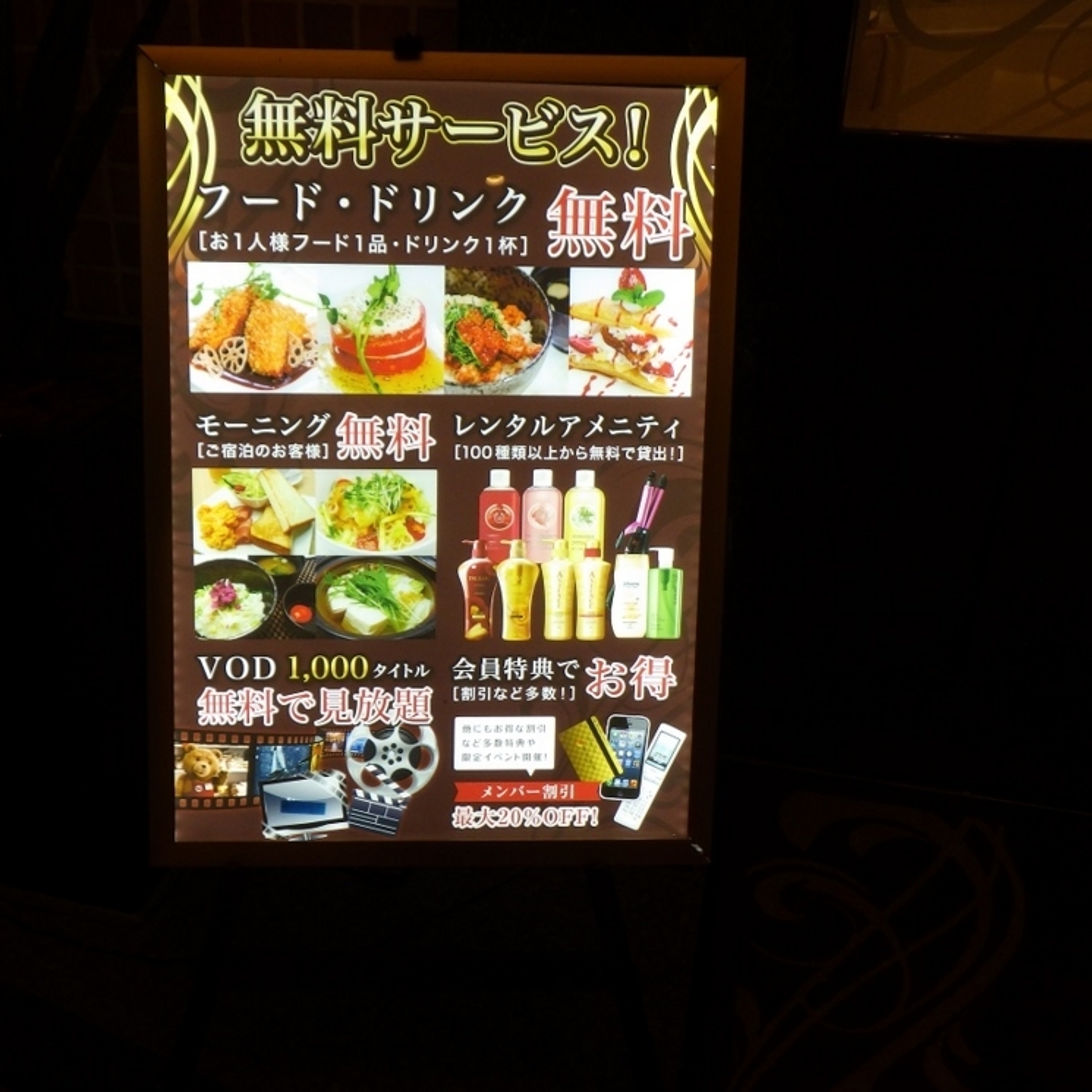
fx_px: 1213
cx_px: 460
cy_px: 531
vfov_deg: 48.4
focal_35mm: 34
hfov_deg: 48.3
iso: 125
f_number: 3.5
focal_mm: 5
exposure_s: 1/60
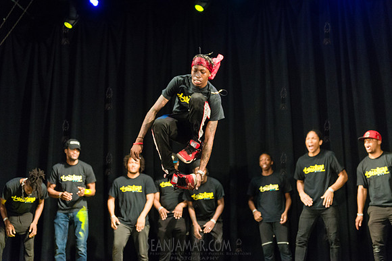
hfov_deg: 36.2
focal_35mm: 55
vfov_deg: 24.6
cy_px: 130
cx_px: 196
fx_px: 599
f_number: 2.8
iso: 4000
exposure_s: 1/1000
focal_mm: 55
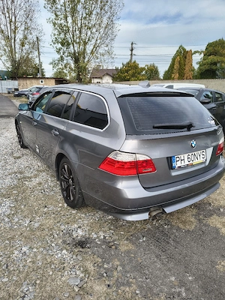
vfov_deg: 73.9
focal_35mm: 23
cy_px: 150
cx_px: 112
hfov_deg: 58.9
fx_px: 199
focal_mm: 5.56
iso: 101
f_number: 1.8
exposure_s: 1/769
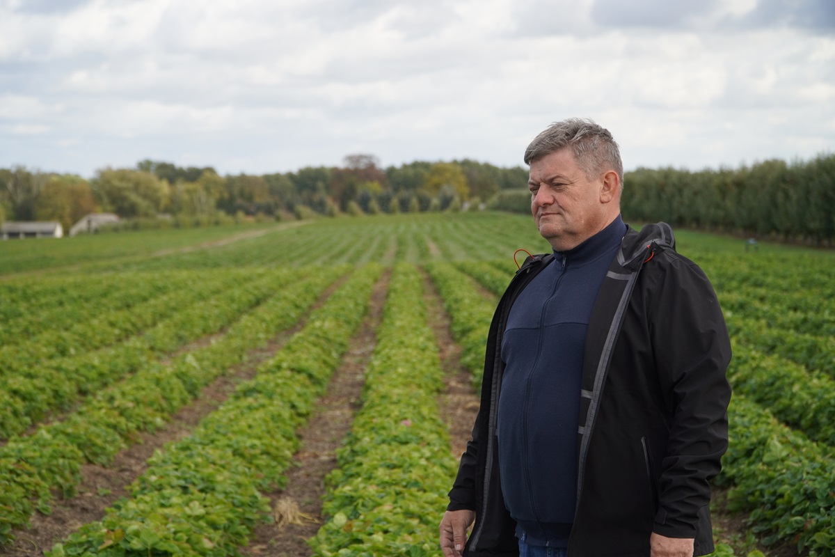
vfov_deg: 17.2
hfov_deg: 25.5
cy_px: 278
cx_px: 418
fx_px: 1844
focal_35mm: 80
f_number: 4.5
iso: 100
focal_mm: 53
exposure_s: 1/320
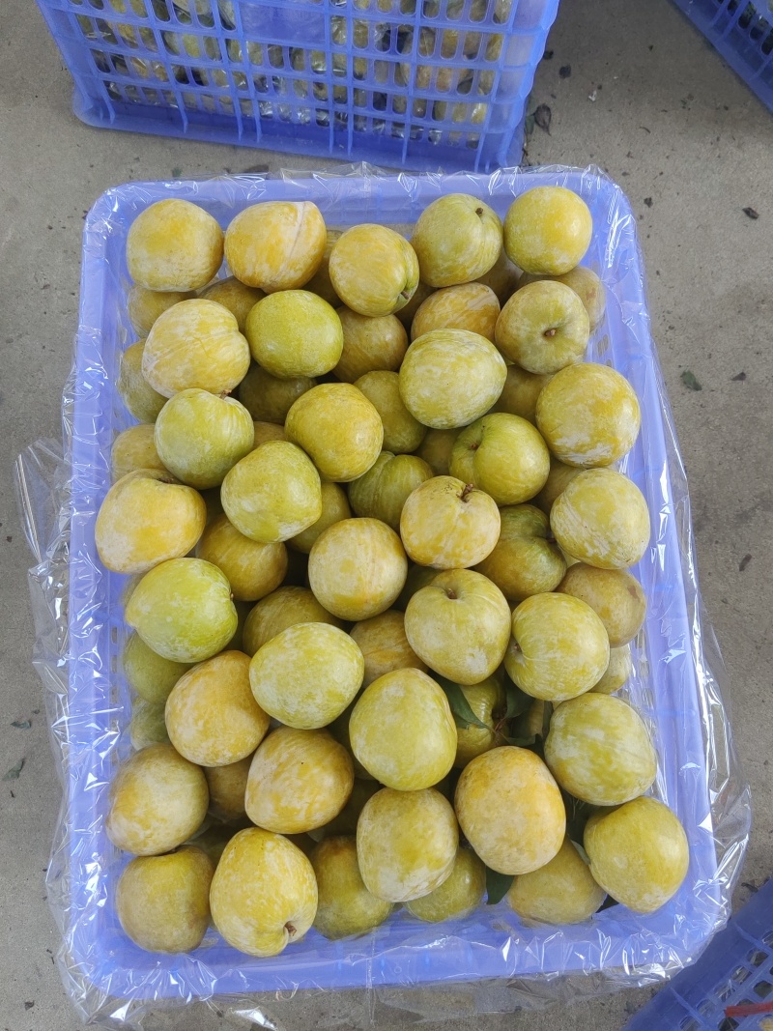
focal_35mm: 27
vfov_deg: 65.3
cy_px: 516
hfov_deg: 51.3
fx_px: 804
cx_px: 386
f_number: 1.9
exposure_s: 1/398
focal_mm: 5.52
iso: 100
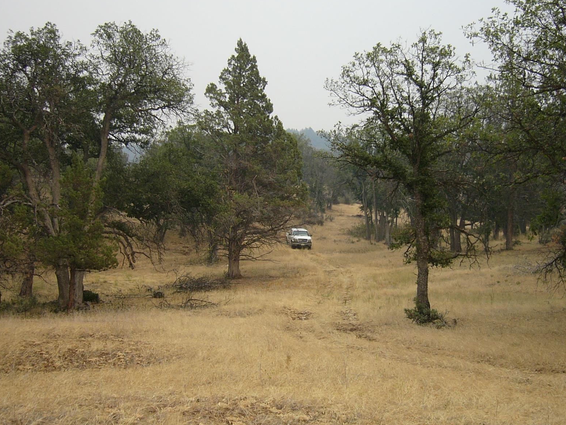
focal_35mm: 46
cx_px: 298
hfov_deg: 41.2
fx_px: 752
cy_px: 200
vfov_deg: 31.5
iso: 50
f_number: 2.8
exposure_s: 1/160
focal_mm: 5.8
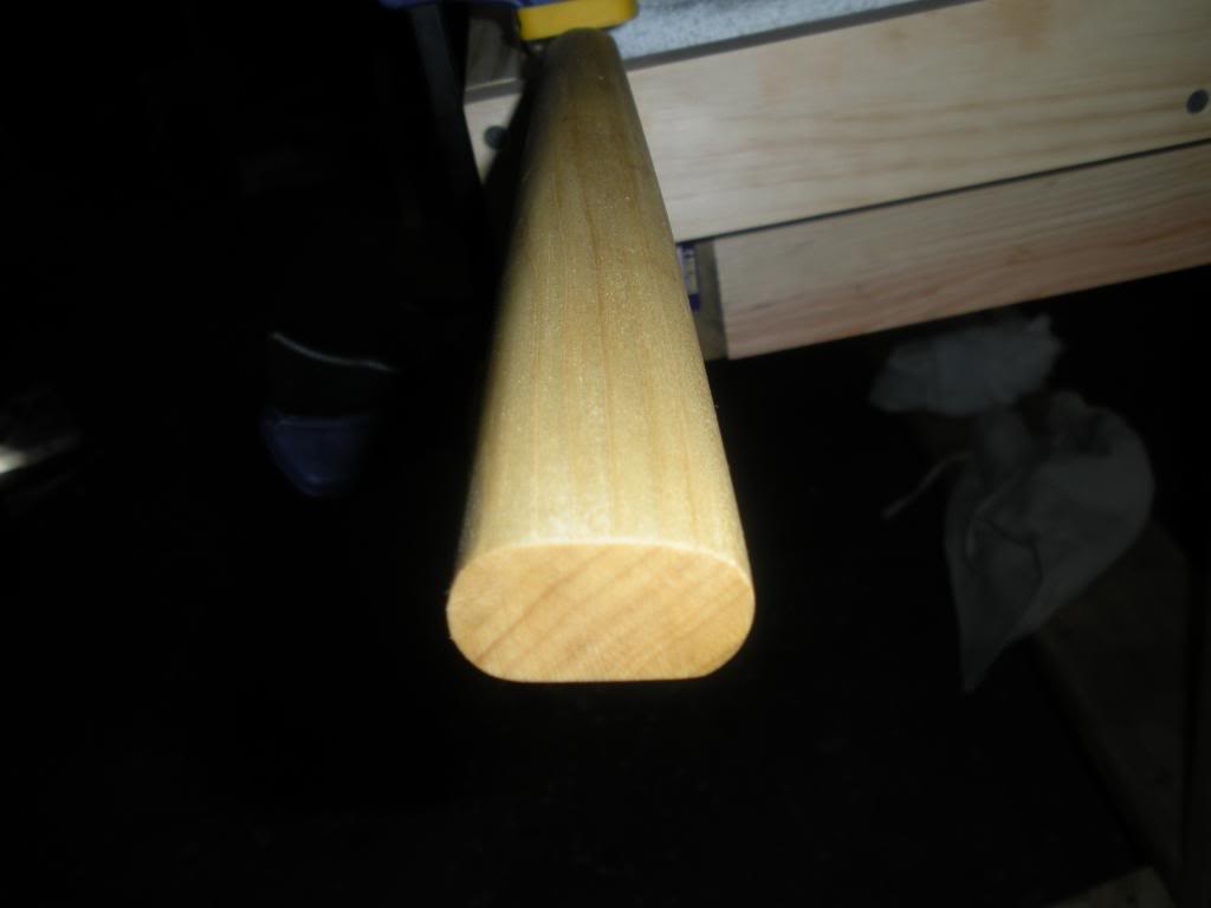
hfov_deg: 51.4
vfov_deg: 39.7
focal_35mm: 36
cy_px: 454
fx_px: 1259
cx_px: 606
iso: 64
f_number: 3.5
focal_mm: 6.3
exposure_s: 1/60
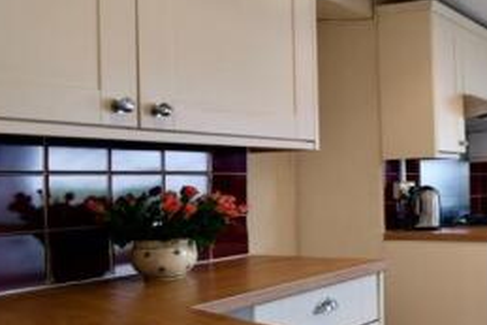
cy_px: 170
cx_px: 591
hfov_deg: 37.5
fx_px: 514
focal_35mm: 38
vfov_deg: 35.1
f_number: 4
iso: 160
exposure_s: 1/17
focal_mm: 10
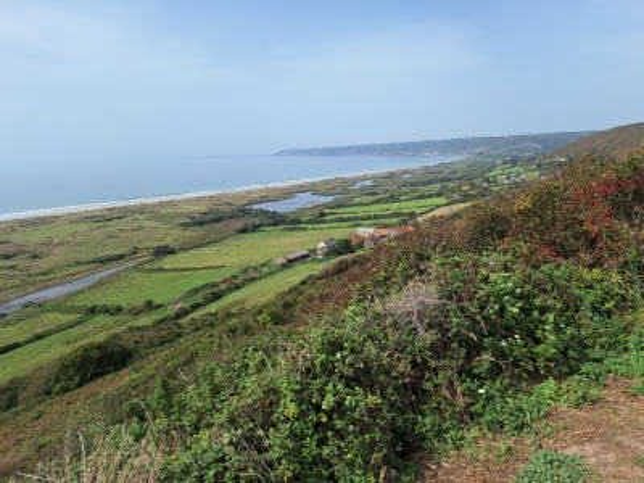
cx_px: 322
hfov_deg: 73.9
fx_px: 428
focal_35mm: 23
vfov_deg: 58.9
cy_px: 242
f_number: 1.8
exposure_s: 1/3205
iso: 40
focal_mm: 5.54
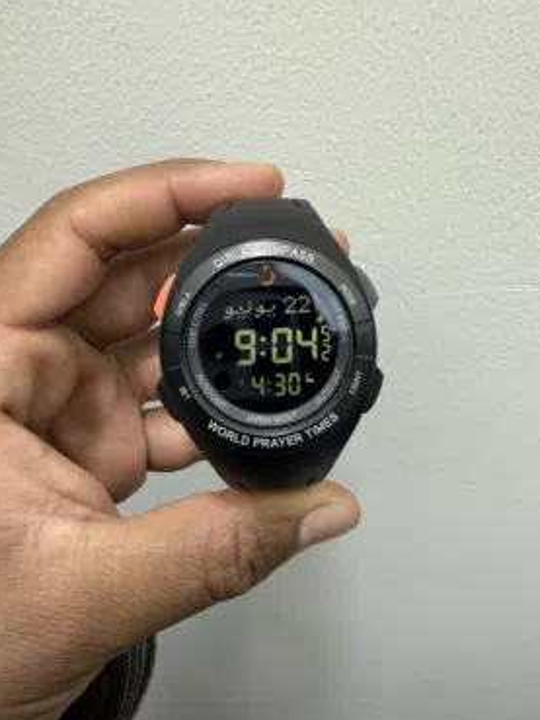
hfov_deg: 53.1
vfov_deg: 67.2
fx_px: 540
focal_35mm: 26
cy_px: 340
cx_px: 285
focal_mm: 2.22
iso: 100
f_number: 2.2
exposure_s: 1/100
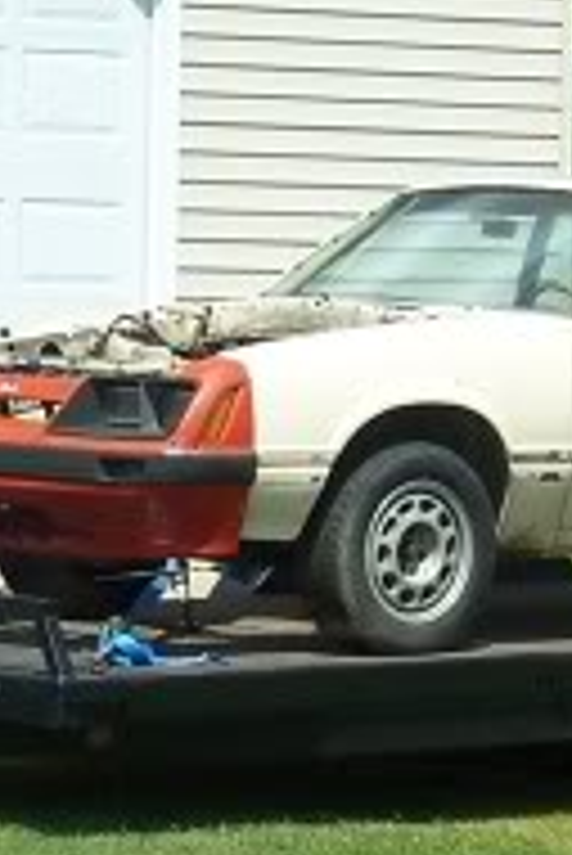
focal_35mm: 241
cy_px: 558
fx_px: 5733
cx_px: -194
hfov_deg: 5.7
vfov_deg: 8.5
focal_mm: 9.1
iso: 64
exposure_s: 1/800
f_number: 3.2
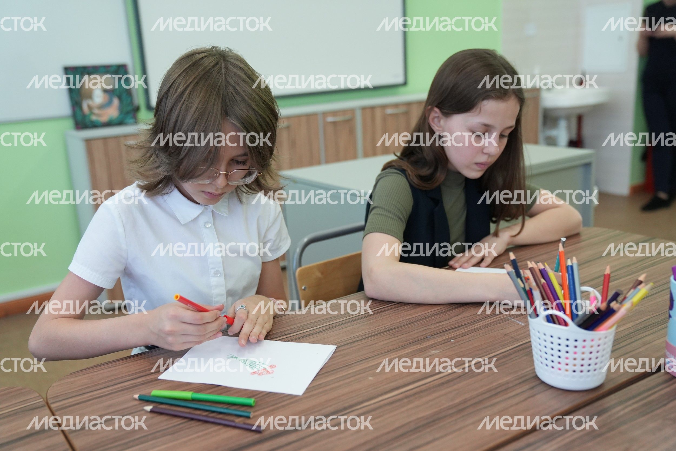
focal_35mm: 37
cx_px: 338
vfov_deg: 35.9
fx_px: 695
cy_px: 226
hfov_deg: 51.9
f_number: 3.2
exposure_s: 1/250
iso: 2000
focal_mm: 37
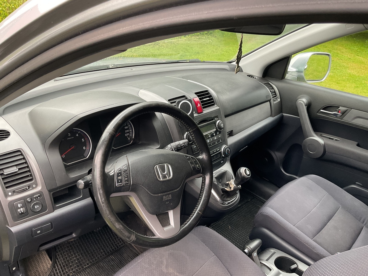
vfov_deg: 48.2
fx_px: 308
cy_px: 138
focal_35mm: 29
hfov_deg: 61.7
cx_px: 184
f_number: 1.8
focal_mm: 3
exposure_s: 1/60
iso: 80
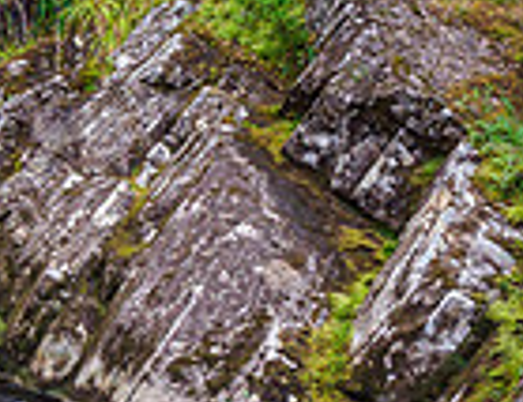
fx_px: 1556
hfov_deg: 15.4
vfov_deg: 14.7
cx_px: -517
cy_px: 143
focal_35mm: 102
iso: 200
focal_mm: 12
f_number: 7.1
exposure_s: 8
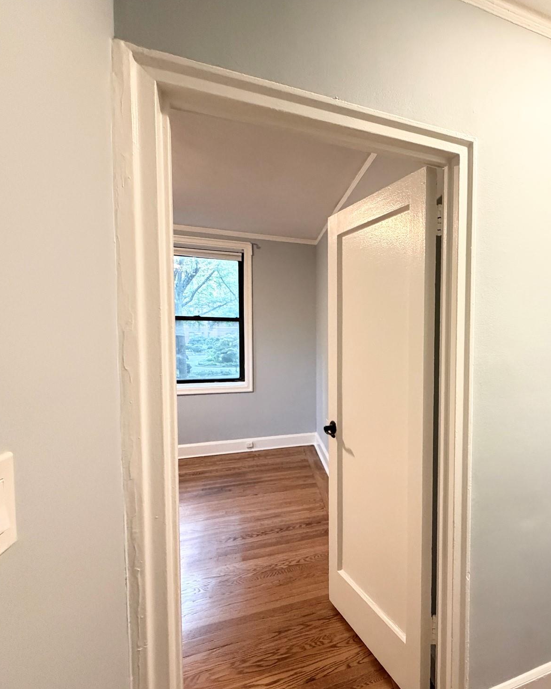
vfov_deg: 83.3
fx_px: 387
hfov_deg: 64.4
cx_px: 443
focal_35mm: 19
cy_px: 354
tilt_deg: -4.9
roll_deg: +0.3
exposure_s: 1/60
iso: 640
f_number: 2.2
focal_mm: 2.22
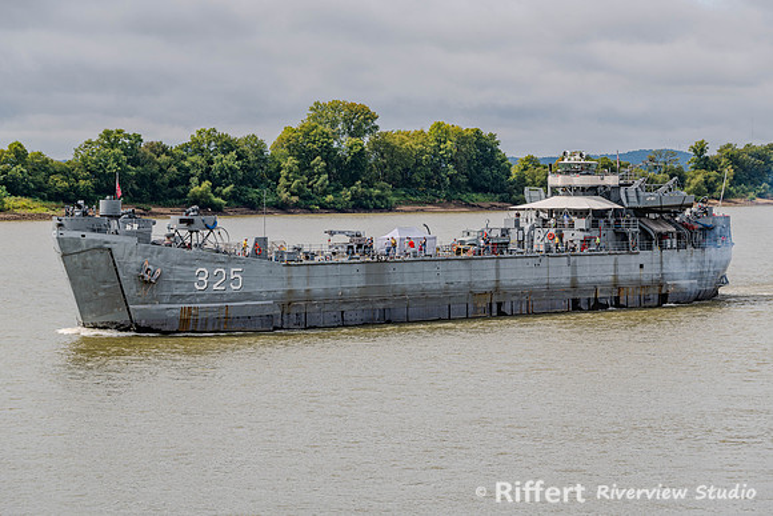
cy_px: 258
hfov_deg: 15.7
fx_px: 2795
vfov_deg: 10.5
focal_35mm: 130
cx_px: 386
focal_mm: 125
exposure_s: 1/160
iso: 64
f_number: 8
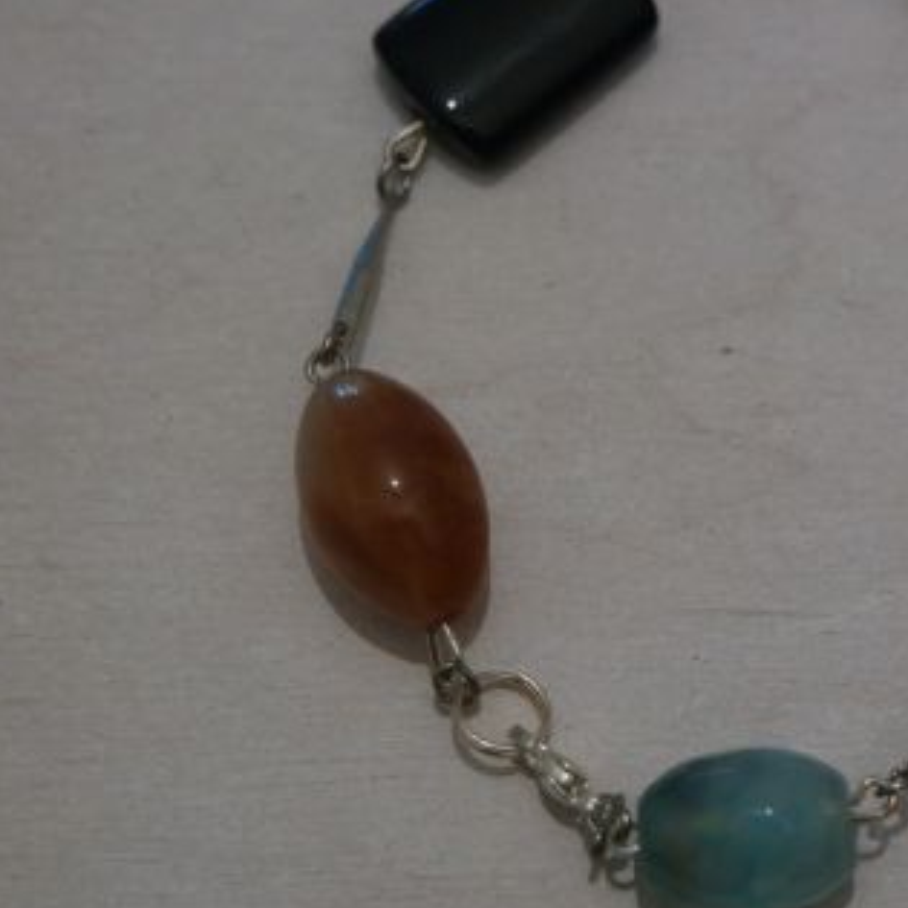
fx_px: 3027
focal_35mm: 102
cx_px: 830
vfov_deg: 17.1
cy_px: 453
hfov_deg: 16.8
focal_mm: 41
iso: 3200
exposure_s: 1/60
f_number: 5.6
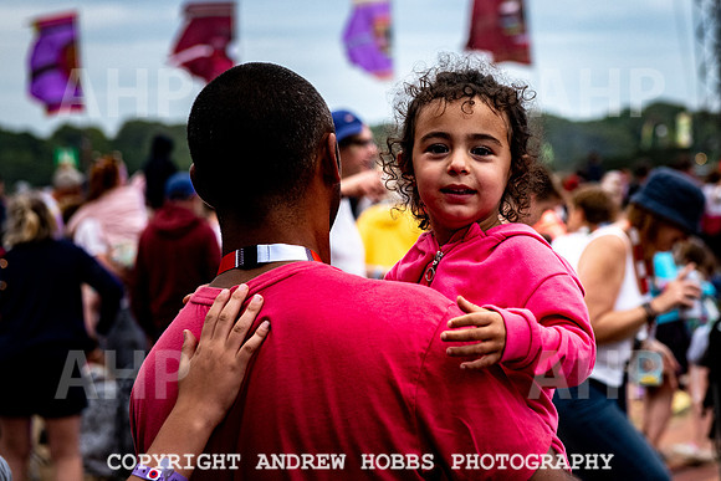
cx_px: 448
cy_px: 182
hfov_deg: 23.3
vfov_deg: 15.7
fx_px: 1742
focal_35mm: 87
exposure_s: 1/1000
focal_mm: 70
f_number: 5
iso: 1400
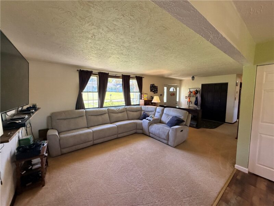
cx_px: 137
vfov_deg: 85.7
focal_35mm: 14
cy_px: 103
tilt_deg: -5.4
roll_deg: +0.2
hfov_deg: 102.1
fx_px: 111
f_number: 2.2
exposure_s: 1/120
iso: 250
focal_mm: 2.22
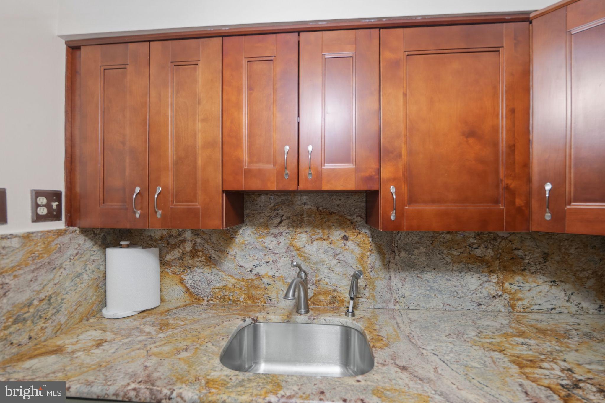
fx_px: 235
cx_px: 302
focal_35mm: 14
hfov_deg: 104.3
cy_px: 202
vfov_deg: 81.2
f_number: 4
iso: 250
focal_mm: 14
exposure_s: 1/6
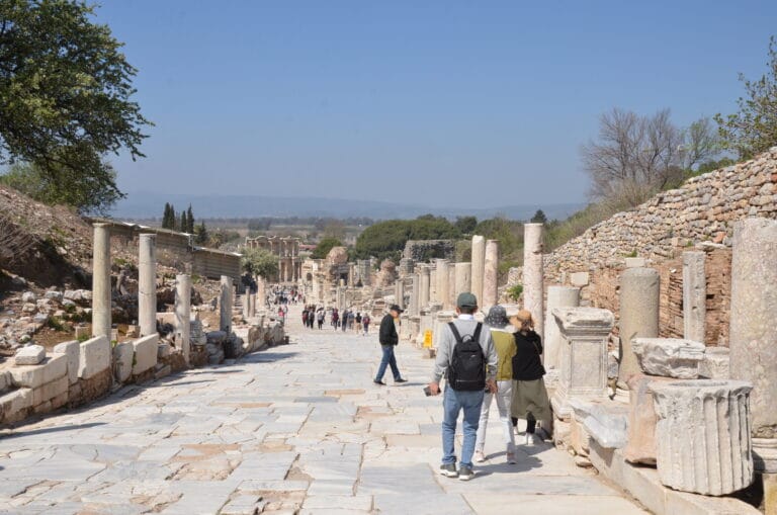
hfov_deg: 57.3
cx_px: 388
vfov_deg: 39.8
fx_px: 711
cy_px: 258
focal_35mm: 33
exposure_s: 1/500
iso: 400
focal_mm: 22
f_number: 11
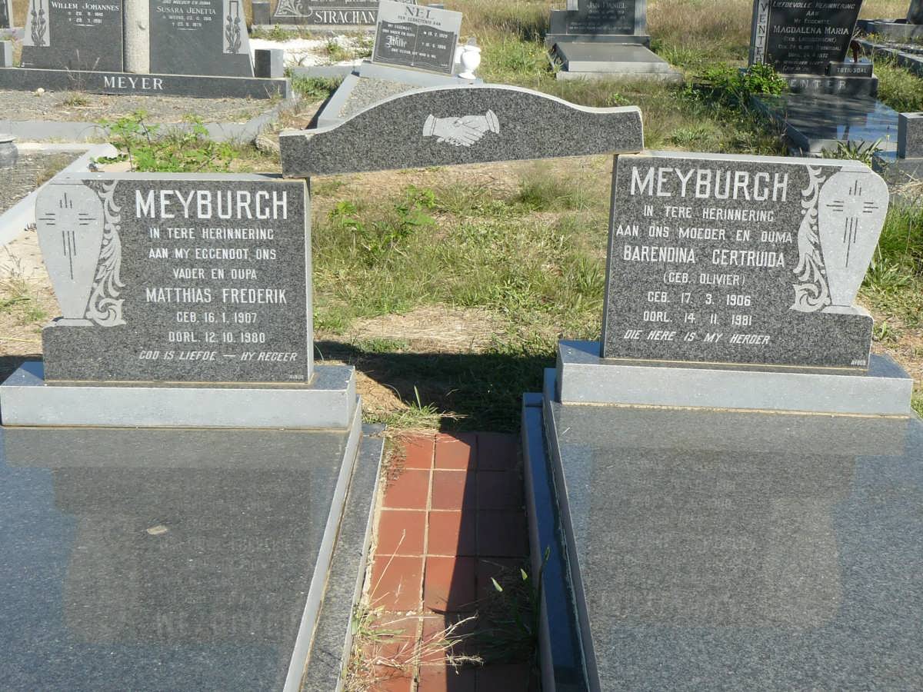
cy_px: 346
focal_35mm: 55
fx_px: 1467
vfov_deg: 26.6
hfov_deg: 34.9
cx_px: 462
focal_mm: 7.6
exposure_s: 1/250
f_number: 5.6
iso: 100
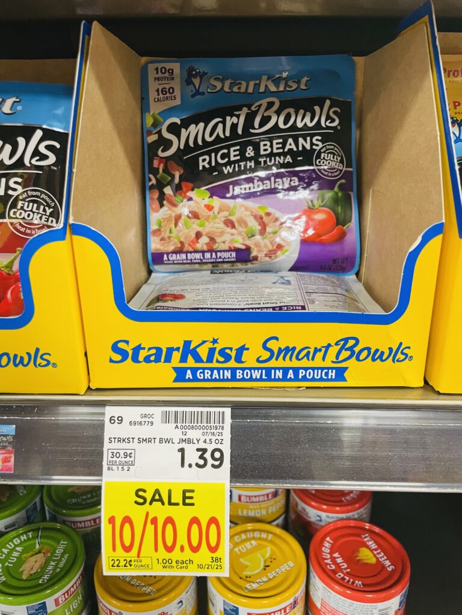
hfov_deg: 53.1
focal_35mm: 26
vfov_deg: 67.3
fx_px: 463
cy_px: 308
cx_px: 231
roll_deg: -0.9
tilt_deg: -21.6
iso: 160
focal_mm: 4.2
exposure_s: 1/44
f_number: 1.6
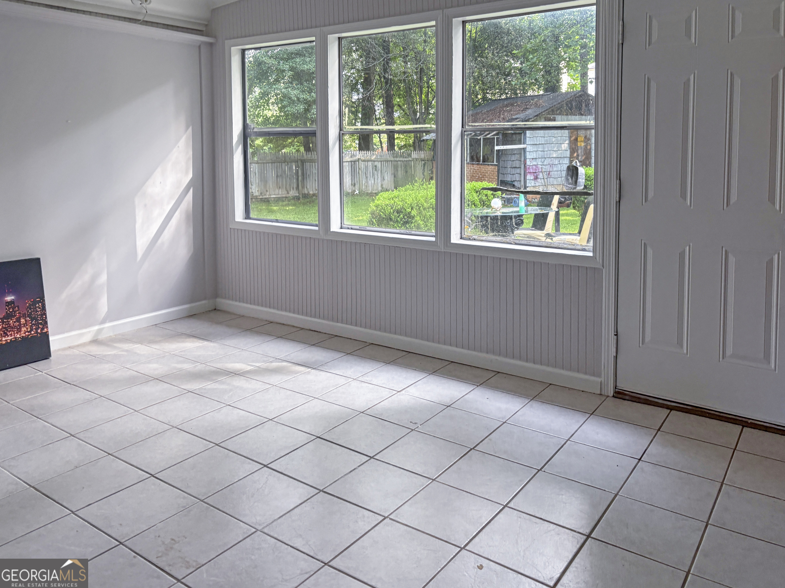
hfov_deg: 67.3
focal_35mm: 26
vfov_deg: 53.1
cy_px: 294
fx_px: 590
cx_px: 392
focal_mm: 5.96
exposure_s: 1/102
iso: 125
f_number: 1.6
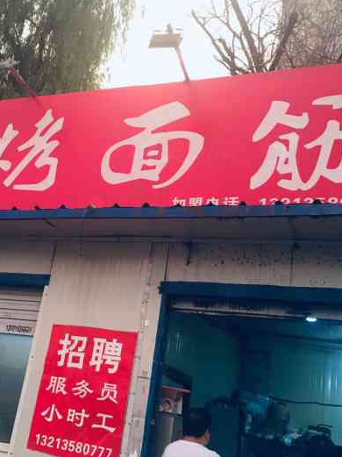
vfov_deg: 47.9
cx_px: 125
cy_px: 228
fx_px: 514
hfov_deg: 36.5
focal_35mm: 39
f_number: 2.2
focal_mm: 4.15
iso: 64
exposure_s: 1/17
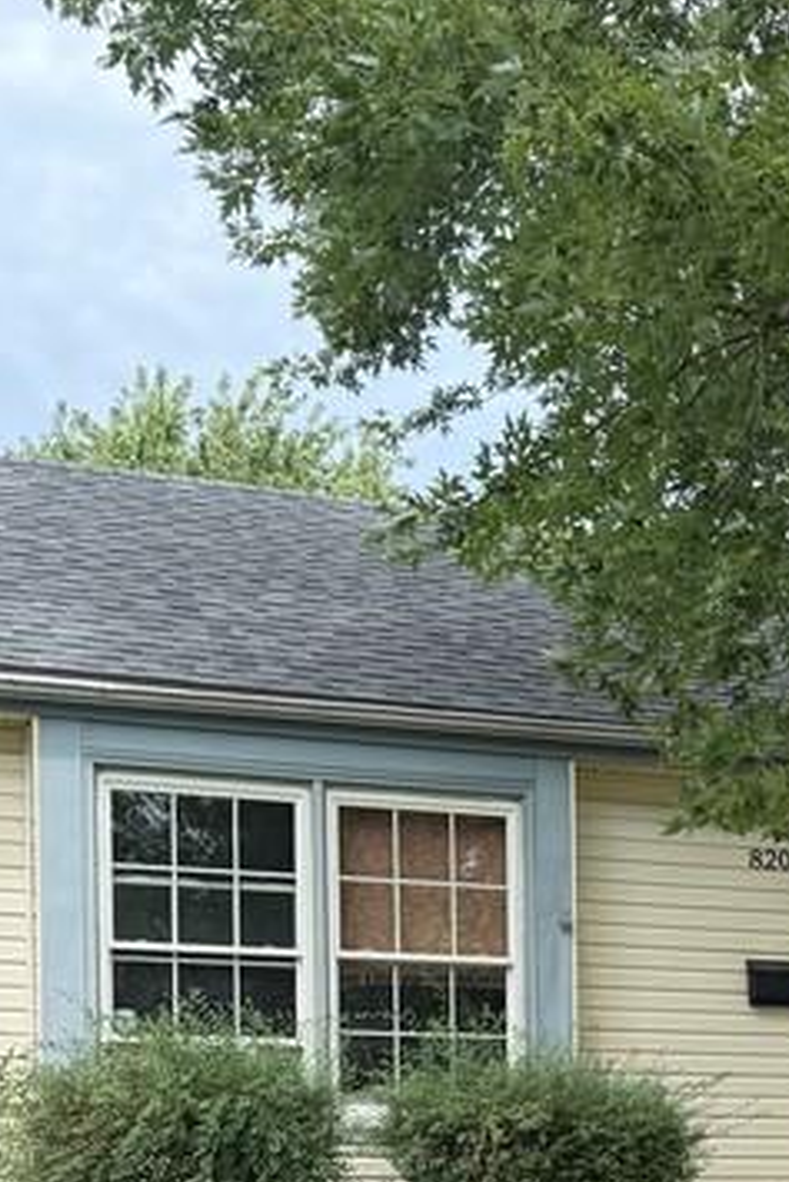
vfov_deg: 26.4
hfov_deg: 18.2
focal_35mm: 72
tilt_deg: +0.3
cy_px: 1205
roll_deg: -0.2
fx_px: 2365
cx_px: 892
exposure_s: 1/1689
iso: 80
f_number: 1.78
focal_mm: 6.76
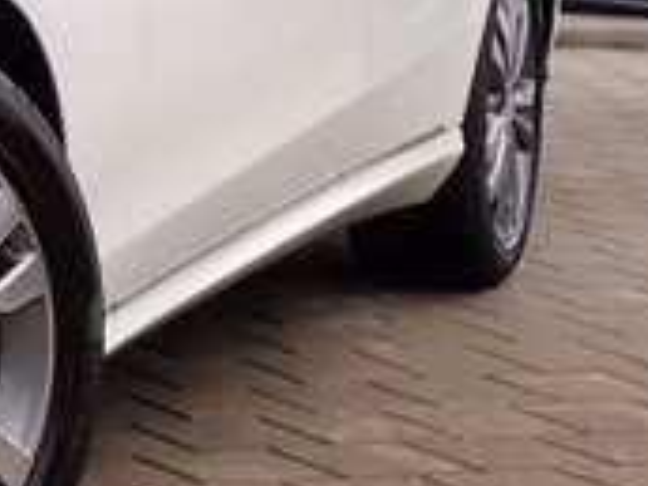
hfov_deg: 11.0
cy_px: -23
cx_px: -561
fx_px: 3126
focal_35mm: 167
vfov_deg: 8.8
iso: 100
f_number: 3.5
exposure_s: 1/500
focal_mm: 6.37
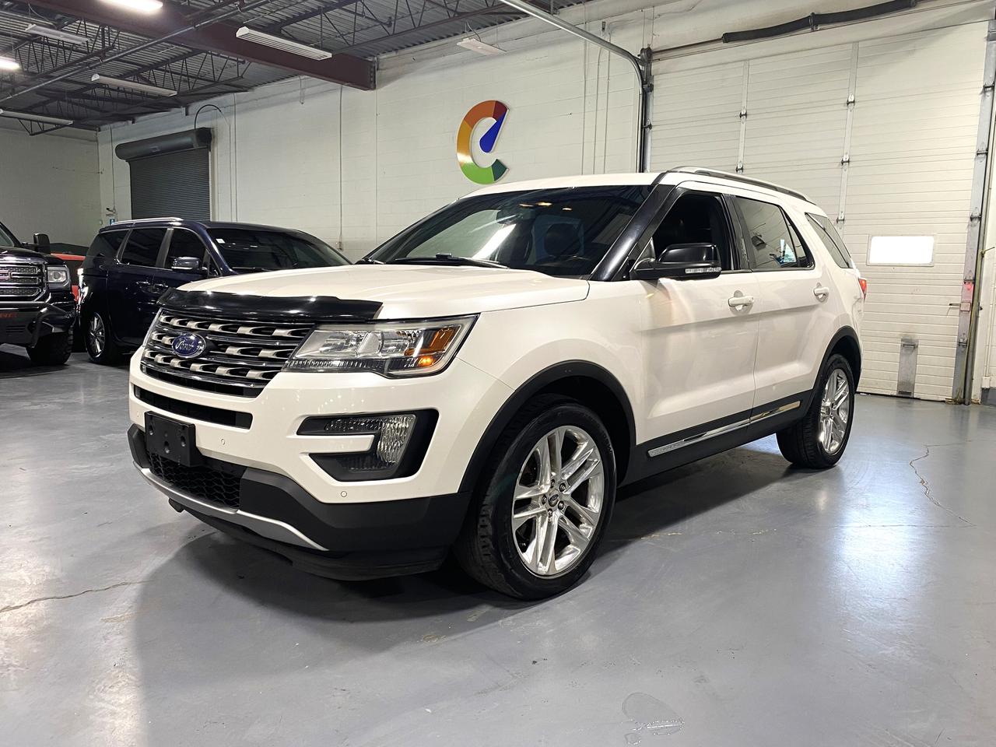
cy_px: 374
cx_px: 498
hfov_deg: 67.3
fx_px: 748
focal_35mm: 26
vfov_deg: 53.1
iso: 80
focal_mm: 4.25
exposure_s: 1/60
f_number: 1.8
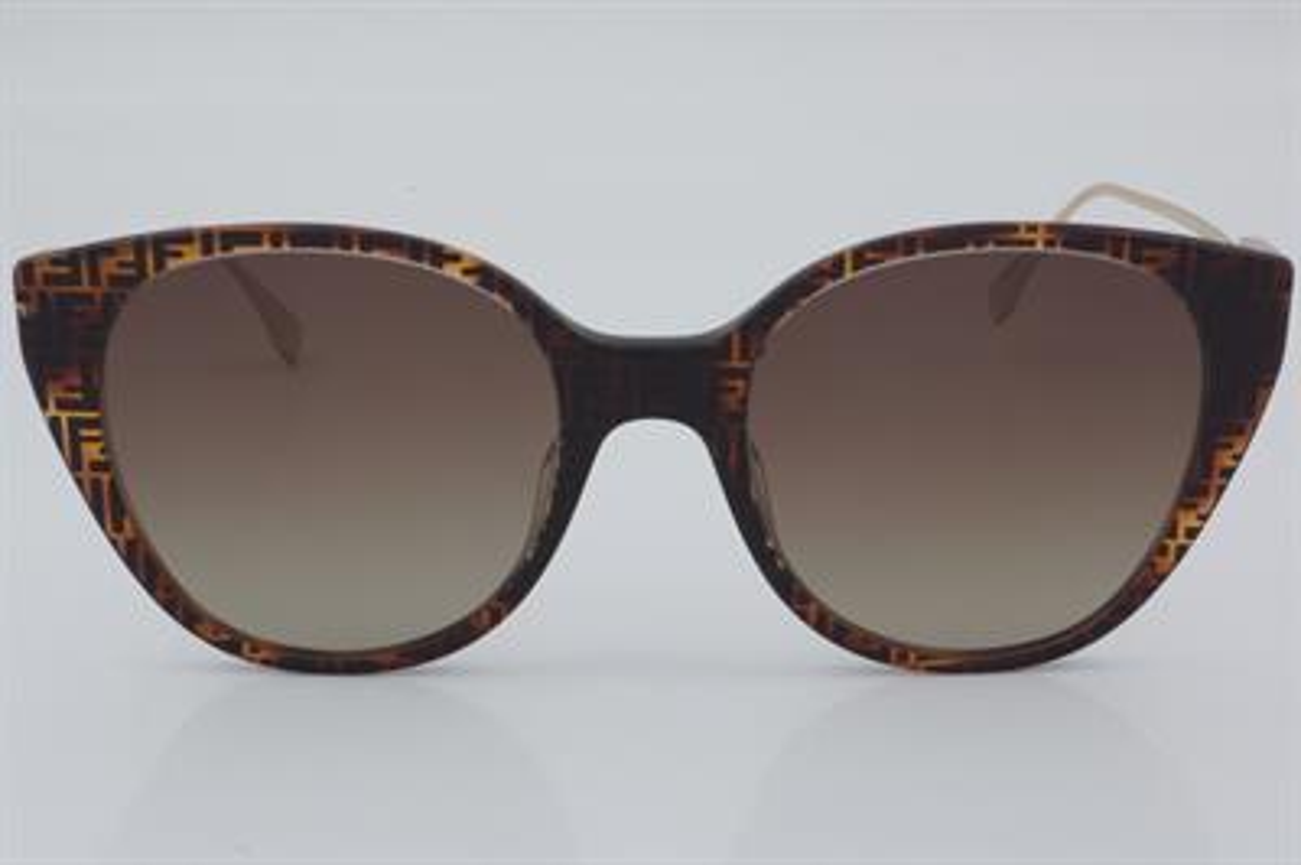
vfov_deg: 16.5
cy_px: 432
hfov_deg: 24.6
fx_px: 2979
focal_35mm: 82
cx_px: 650
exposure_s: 1/4
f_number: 32
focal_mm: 55
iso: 100
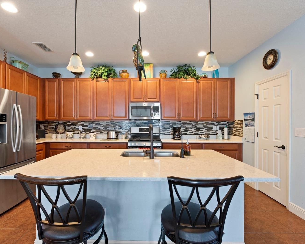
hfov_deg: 93.1
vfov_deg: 80.4
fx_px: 144
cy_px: 122
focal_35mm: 16
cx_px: 146
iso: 125
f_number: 8
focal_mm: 14
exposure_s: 4
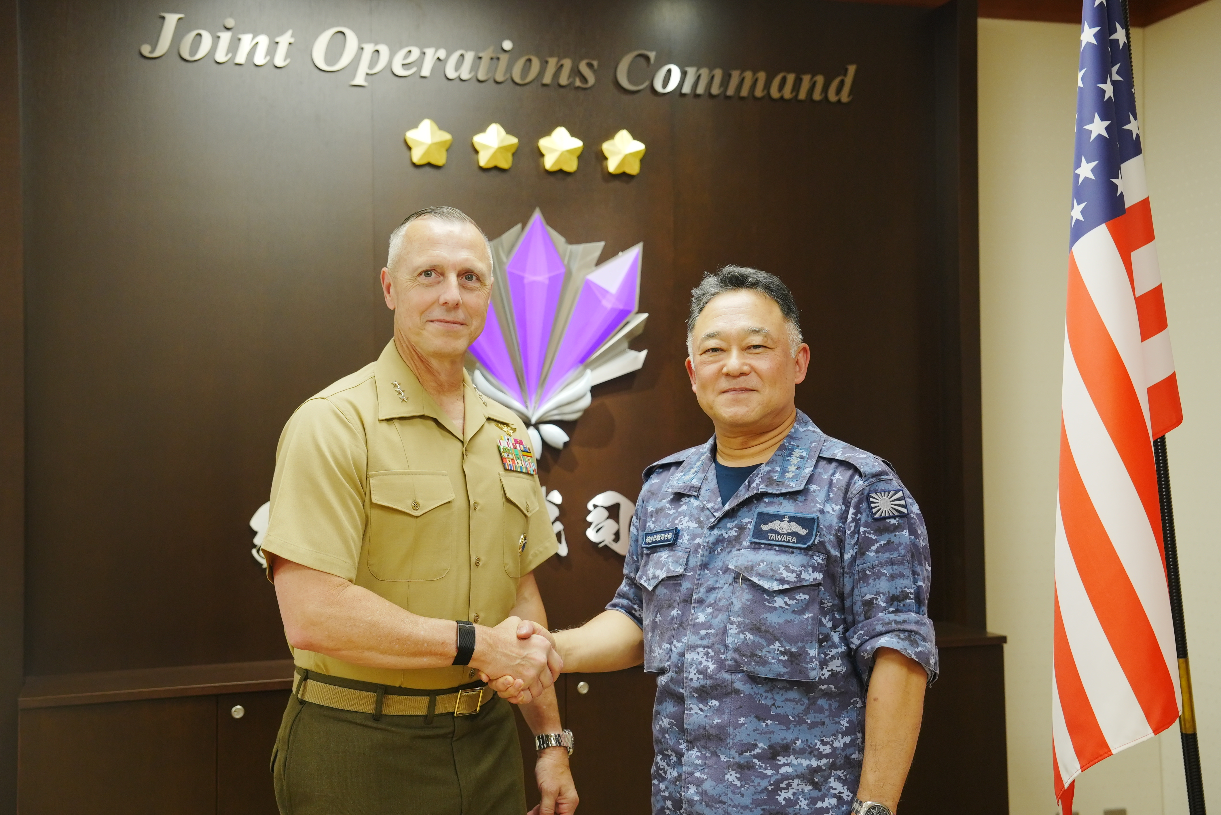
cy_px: 408
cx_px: 610
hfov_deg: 43.6
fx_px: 1527
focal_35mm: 45
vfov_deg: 29.9
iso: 1600
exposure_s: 1/200
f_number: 4
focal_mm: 45
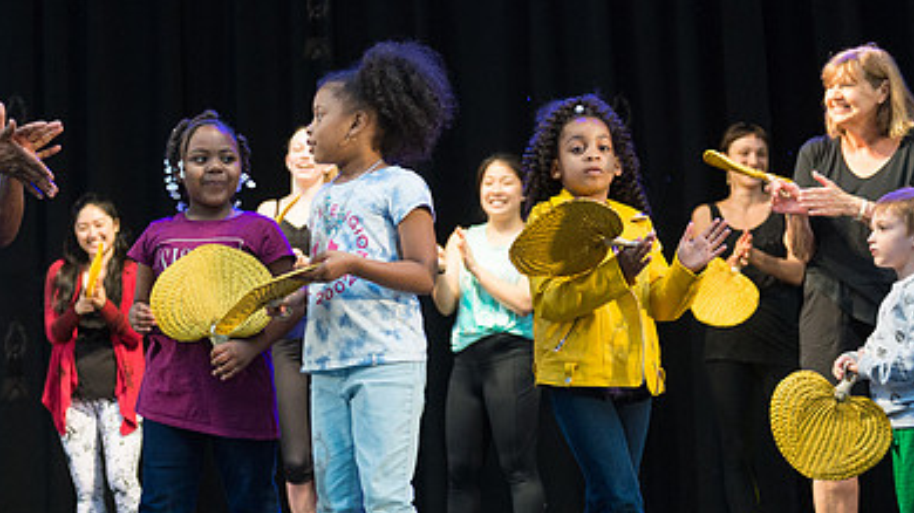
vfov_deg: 17.0
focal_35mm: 71
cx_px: 316
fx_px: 1720
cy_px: 245
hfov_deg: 29.6
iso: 1600
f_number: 2.8
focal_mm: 44
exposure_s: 1/1250
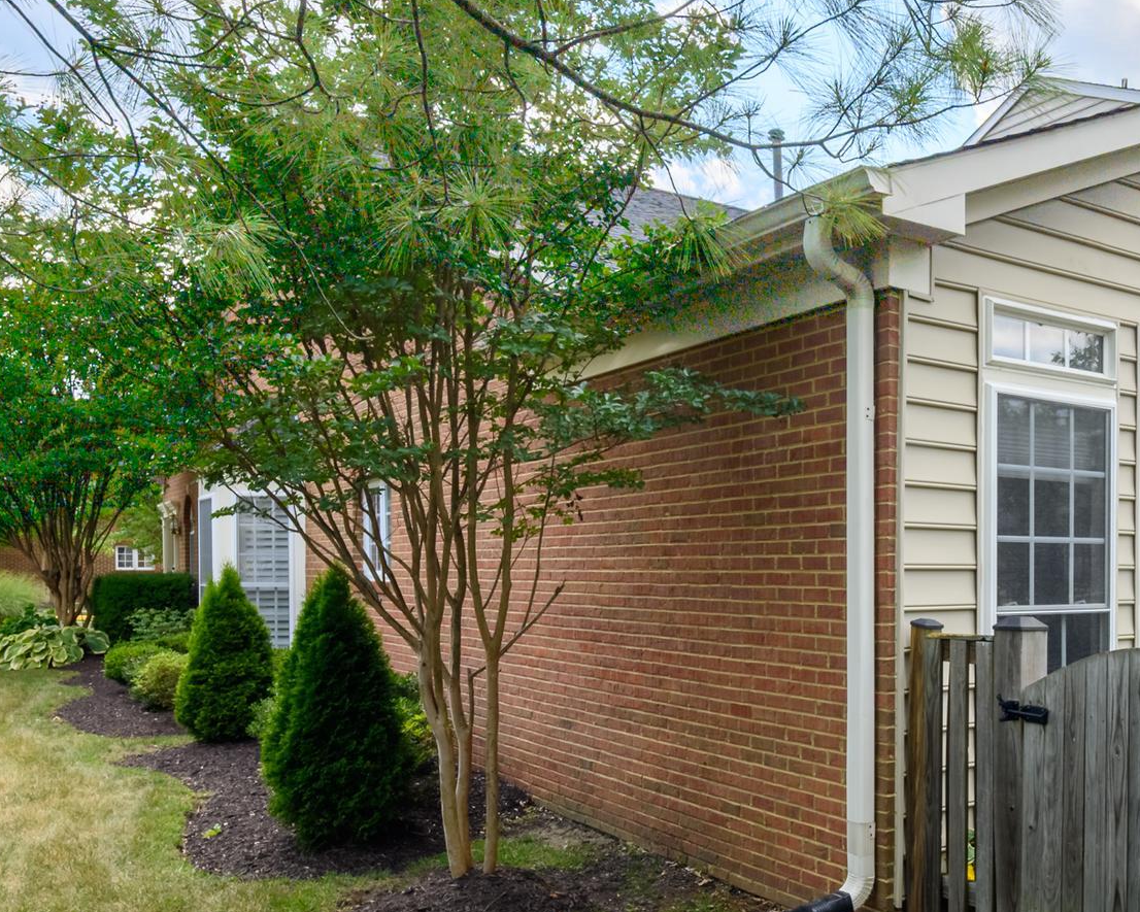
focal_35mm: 33
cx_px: 963
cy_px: 475
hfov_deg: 49.9
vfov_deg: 44.5
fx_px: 1114
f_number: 16
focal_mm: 19
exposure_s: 1/1000
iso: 250
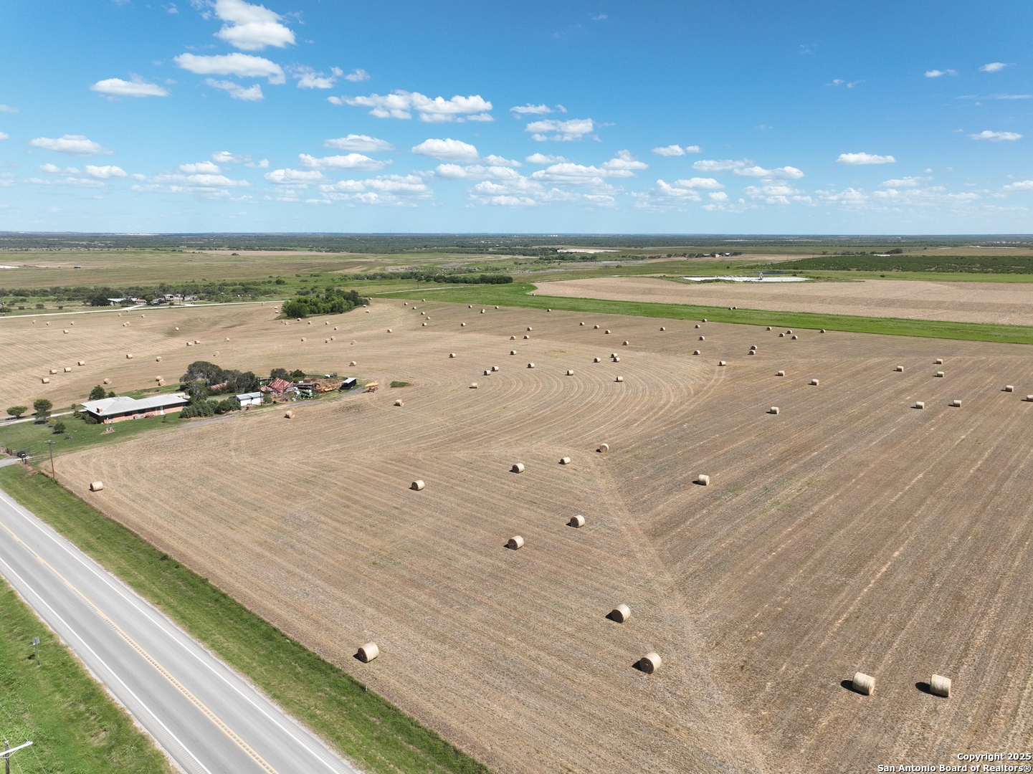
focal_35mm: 24
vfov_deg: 56.8
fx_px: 716
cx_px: 516
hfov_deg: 71.6
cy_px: 387
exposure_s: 1/60
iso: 100
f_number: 3.5
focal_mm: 12.29
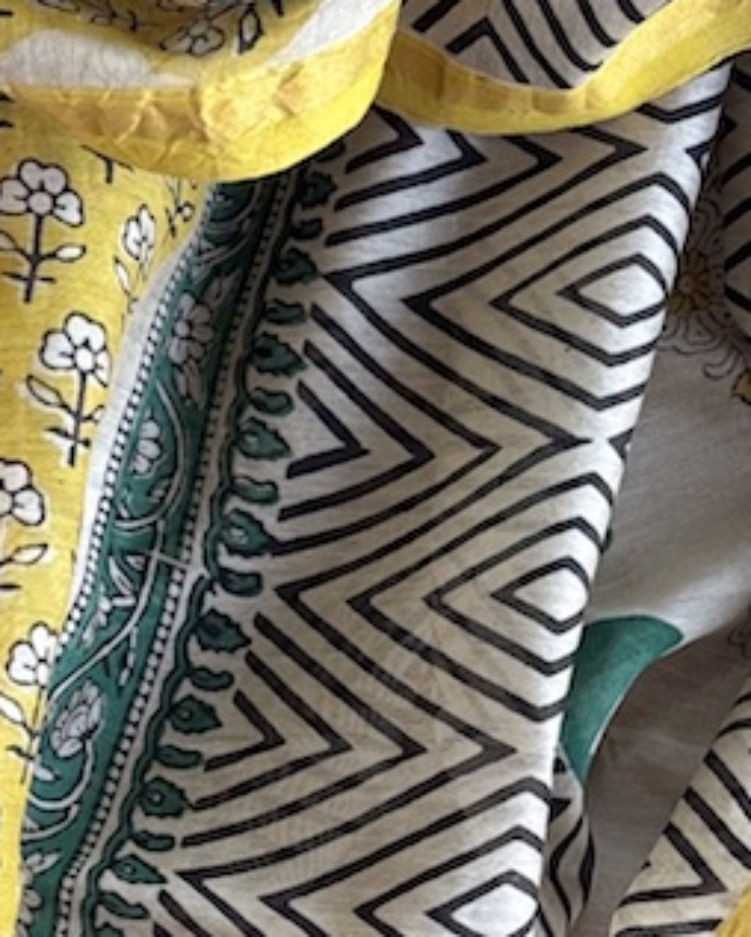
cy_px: 213
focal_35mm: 147
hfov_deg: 10.3
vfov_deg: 13.1
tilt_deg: -81.7
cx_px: -229
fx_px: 4080
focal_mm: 6.76
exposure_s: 1/199
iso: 64
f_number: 1.78
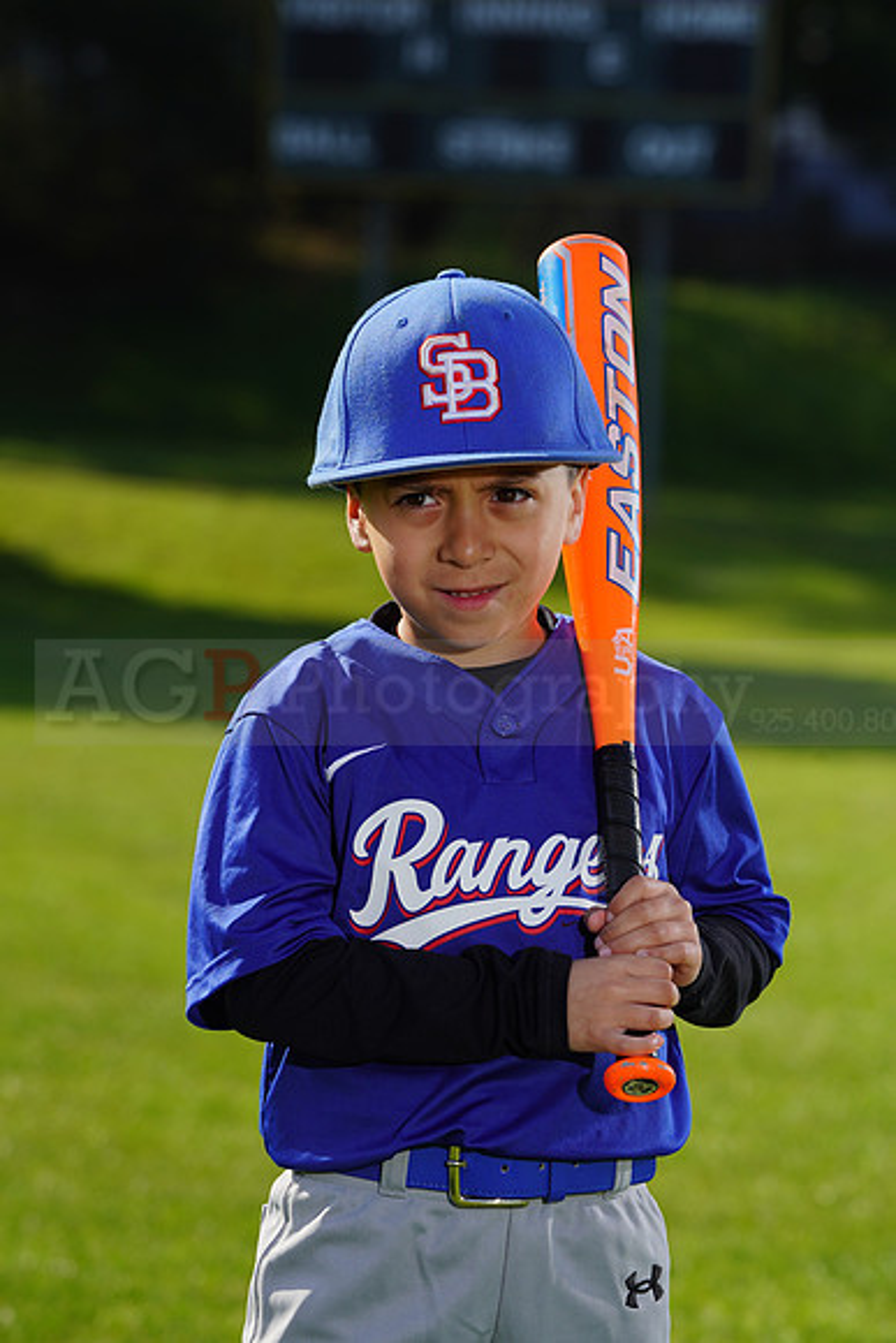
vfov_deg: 10.3
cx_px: 448
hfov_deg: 6.9
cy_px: 672
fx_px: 7462
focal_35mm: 200
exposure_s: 1/250
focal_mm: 200
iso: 100
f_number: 10
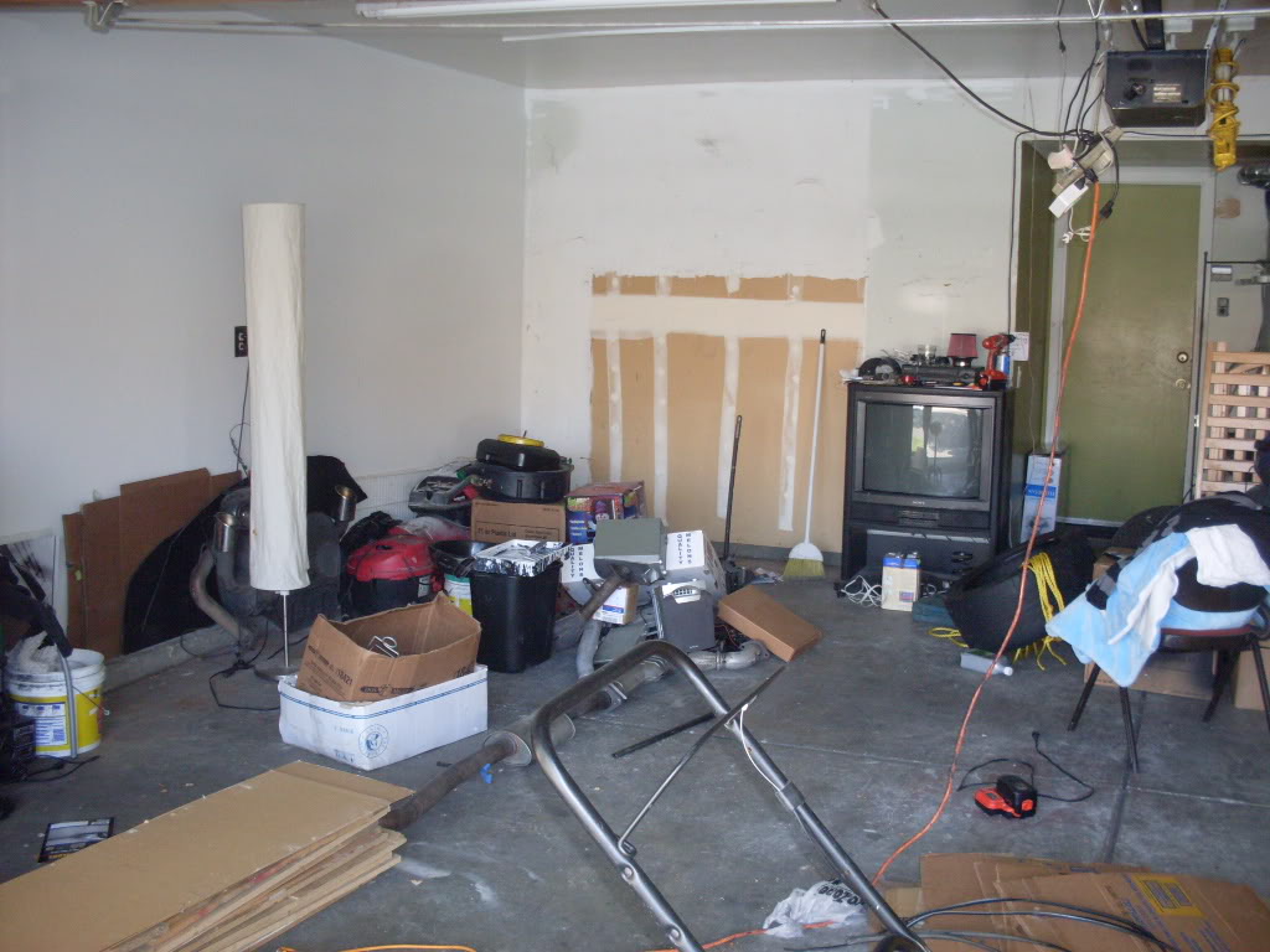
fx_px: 1394
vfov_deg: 37.7
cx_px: 635
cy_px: 476
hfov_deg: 49.0
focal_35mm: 38
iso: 120
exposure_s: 1/45
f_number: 2.8
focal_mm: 6.3
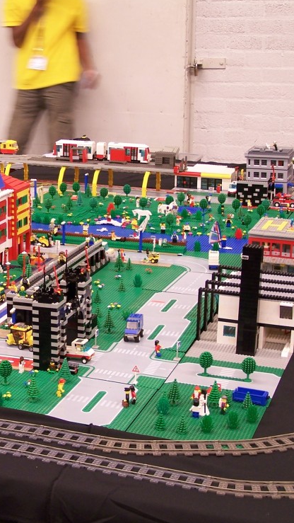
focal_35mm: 77
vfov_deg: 27.5
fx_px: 1067
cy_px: 268
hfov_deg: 15.5
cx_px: 29
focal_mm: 8.5
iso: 80
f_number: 3
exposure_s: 1/3
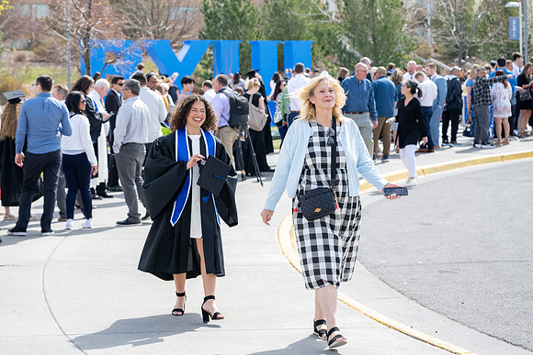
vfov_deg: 15.3
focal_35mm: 89
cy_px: 129
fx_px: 1321
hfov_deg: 22.8
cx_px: 193
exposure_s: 1/320
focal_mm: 70
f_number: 4
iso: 80
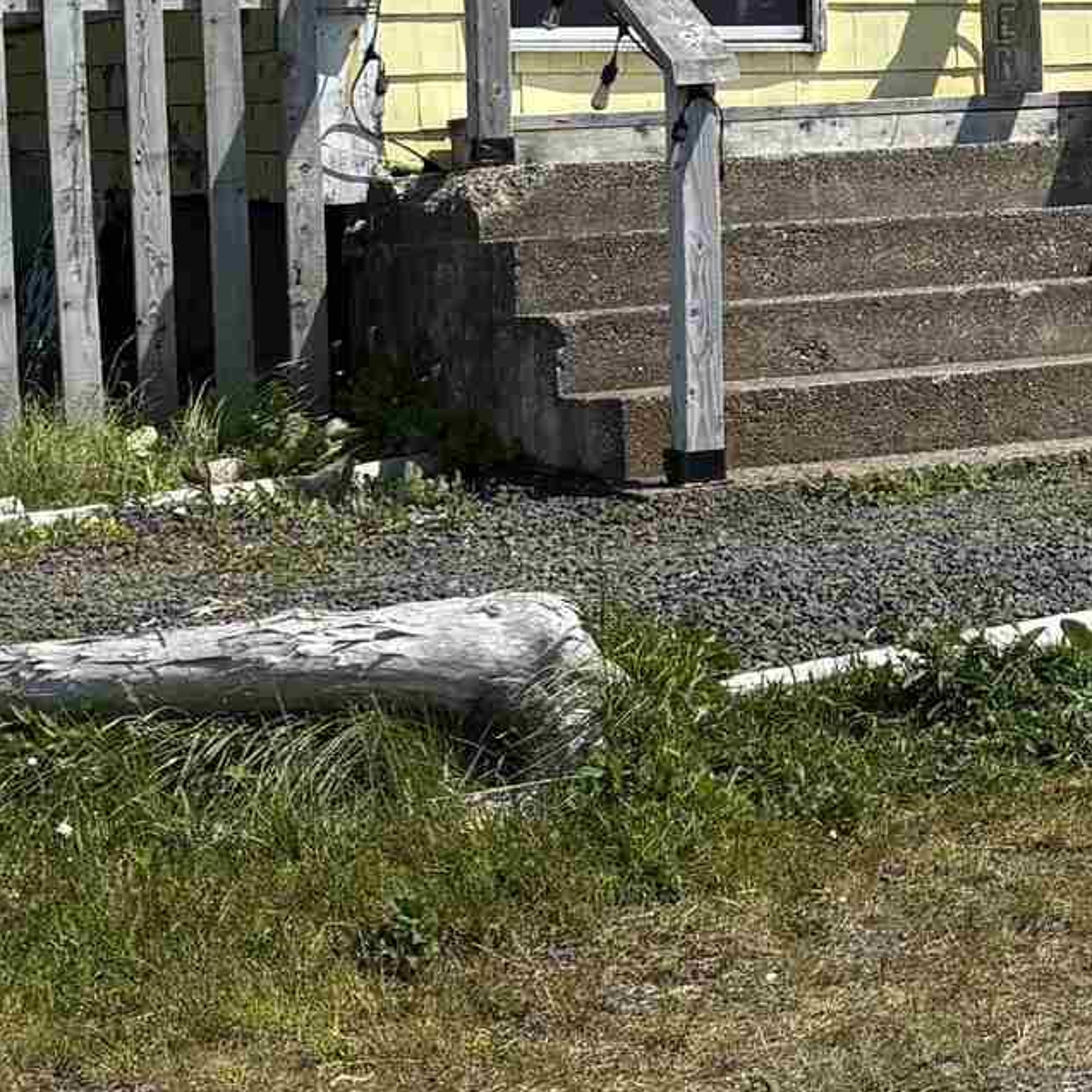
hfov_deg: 15.0
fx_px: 3962
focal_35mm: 111
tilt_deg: +5.3
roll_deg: +1.7
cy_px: -168
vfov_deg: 15.2
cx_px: 1427
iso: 50
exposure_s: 1/4425
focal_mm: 5.96
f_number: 1.6
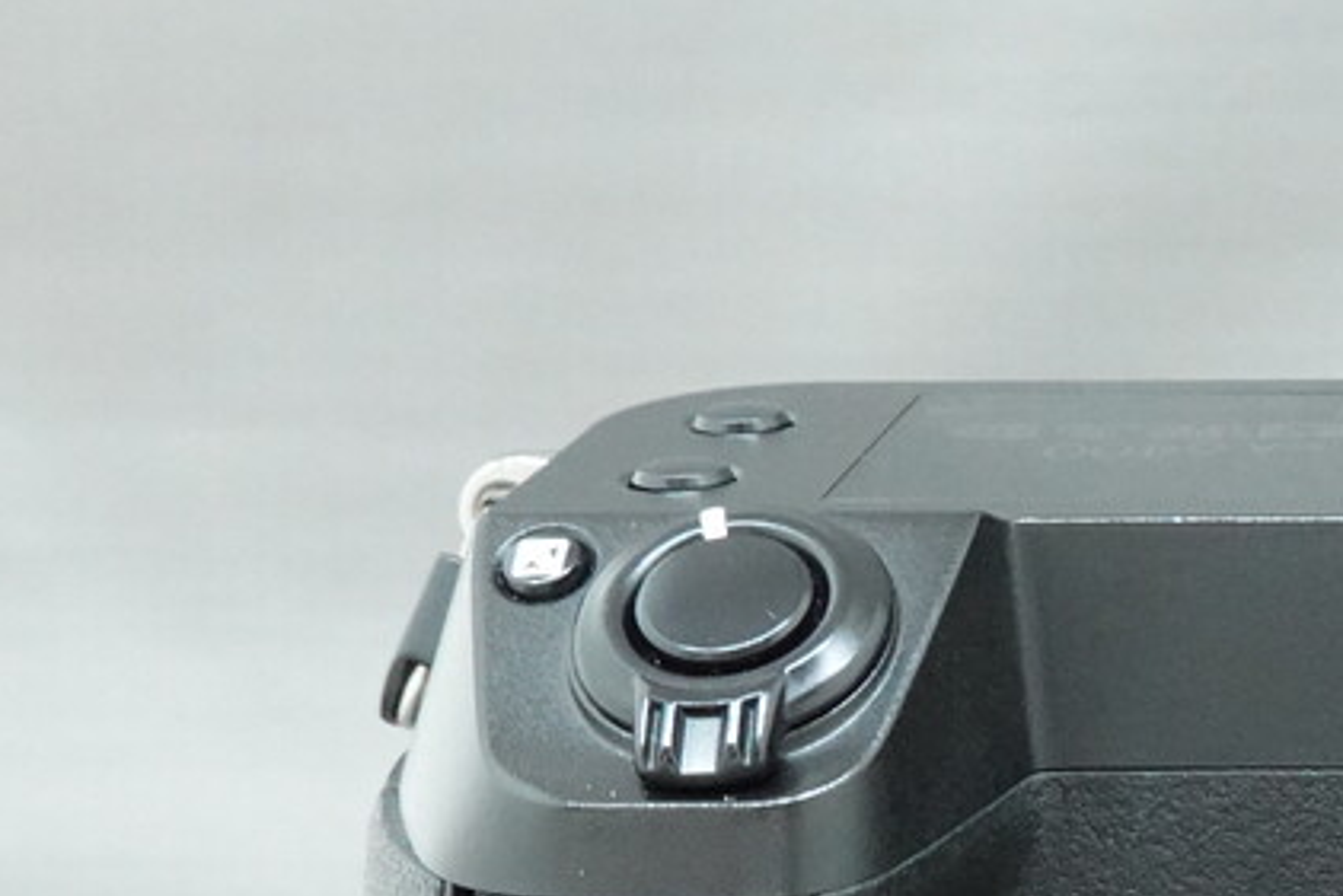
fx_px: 4254
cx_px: 1783
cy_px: 982
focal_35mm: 114
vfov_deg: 11.8
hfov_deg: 16.8
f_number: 5.6
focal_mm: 14.69
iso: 2500
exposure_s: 1/40
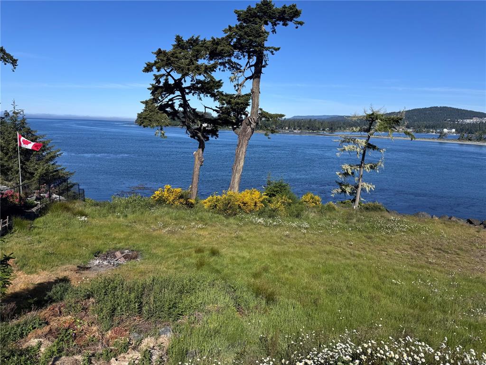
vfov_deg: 56.8
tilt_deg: -10.0
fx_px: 337
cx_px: 243
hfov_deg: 71.6
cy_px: 182
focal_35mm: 24
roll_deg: -1.6
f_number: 1.78
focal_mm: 6.76
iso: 80
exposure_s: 1/4950
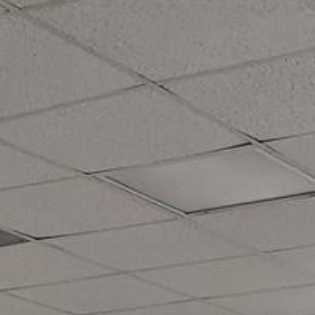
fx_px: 1658
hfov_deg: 10.8
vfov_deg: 9.0
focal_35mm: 161
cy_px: 904
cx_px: 61
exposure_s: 1/120
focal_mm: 5.4
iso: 250
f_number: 1.8
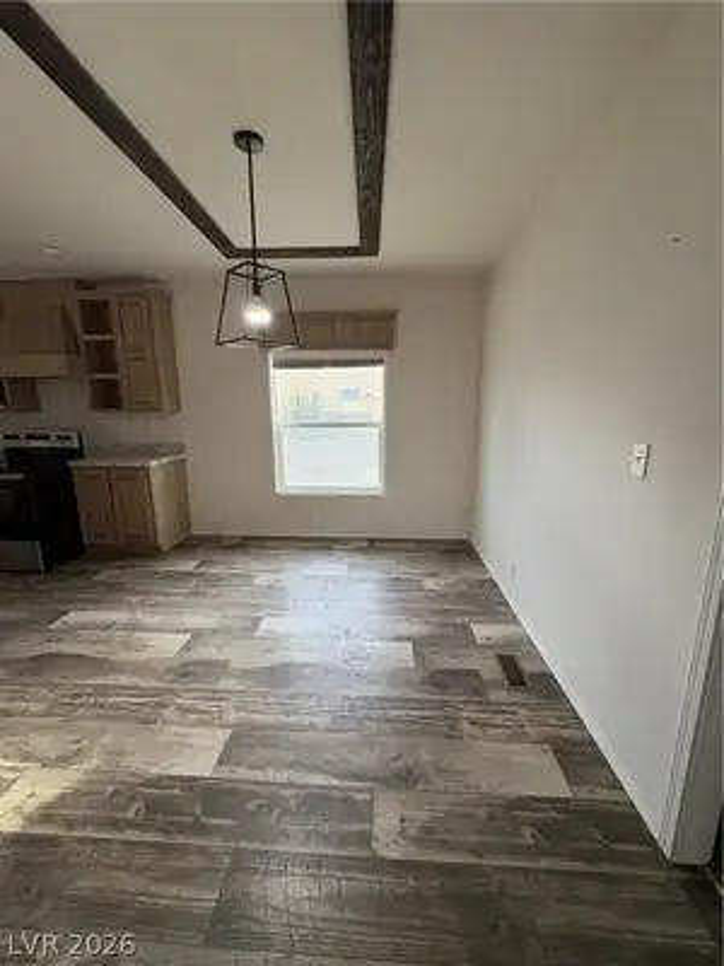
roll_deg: +0.3
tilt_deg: -10.4
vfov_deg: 102.1
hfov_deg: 85.7
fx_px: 390
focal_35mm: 14
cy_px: 483
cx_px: 362
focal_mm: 2.22
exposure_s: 1/120
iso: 125
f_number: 2.2
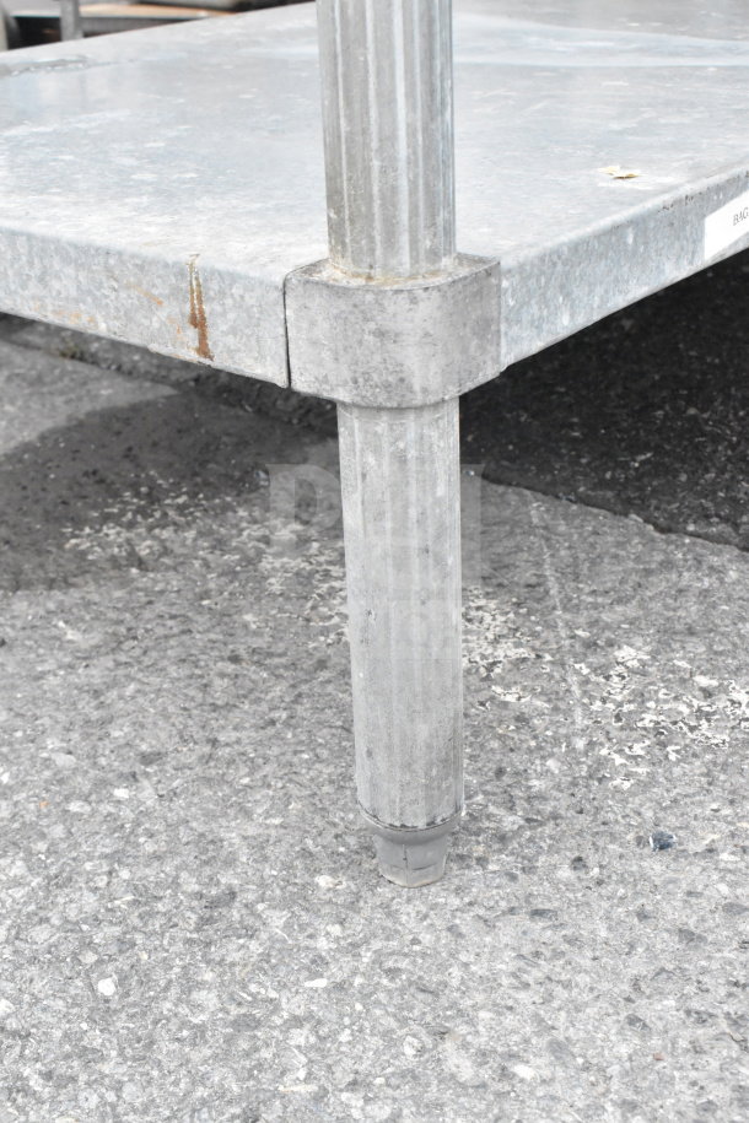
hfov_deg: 28.1
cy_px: 562
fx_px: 1498
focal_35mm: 48
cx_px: 374
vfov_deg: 41.1
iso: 6400
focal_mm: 32
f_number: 14
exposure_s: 1/800
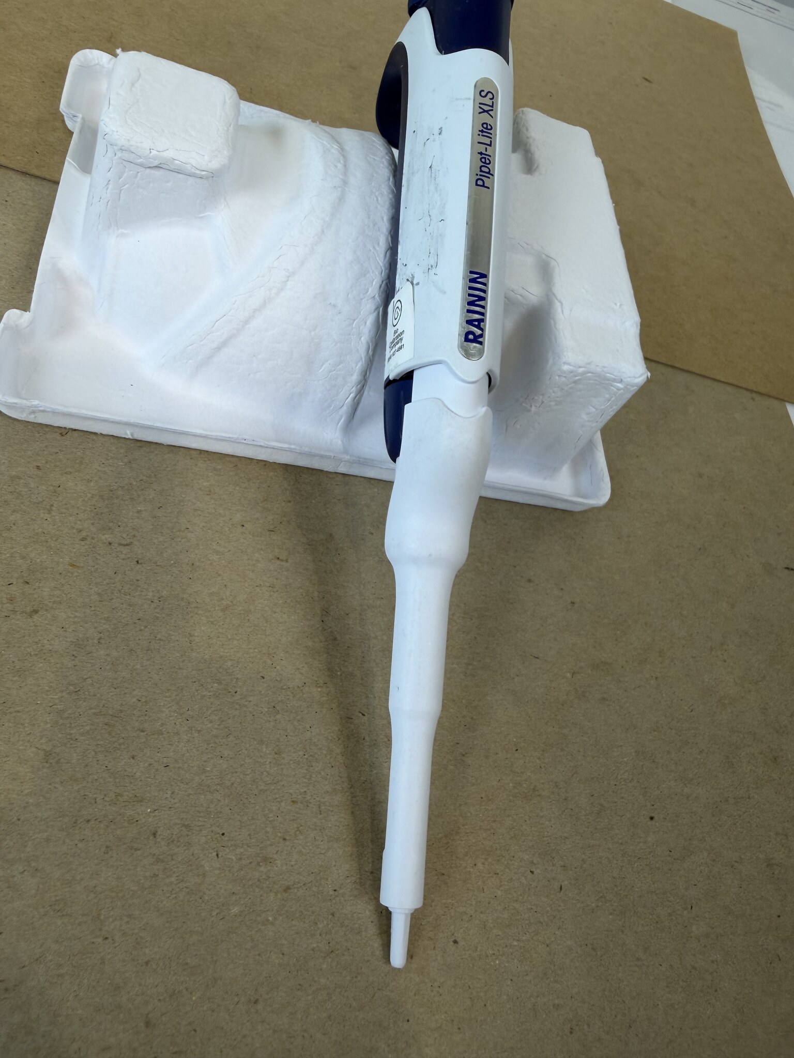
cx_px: 397
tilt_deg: -52.3
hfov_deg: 56.8
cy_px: 529
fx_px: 734
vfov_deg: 71.6
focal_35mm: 24
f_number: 2.2
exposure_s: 1/120
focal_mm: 2.22
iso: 80
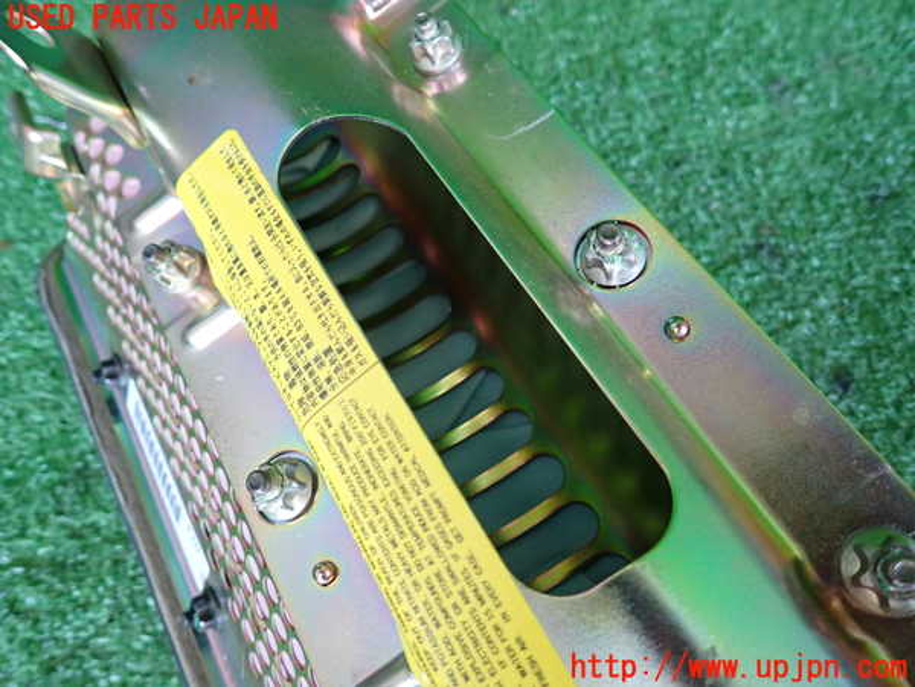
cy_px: 344
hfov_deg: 69.4
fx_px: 661
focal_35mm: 25
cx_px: 458
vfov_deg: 54.9
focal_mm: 4.5
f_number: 2
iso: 320
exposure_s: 1/60
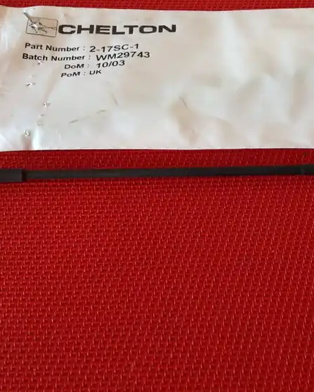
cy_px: 162
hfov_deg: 24.6
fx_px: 709
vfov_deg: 30.9
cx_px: 244
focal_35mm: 61
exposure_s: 1/60
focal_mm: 4.28
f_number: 2.4
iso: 80
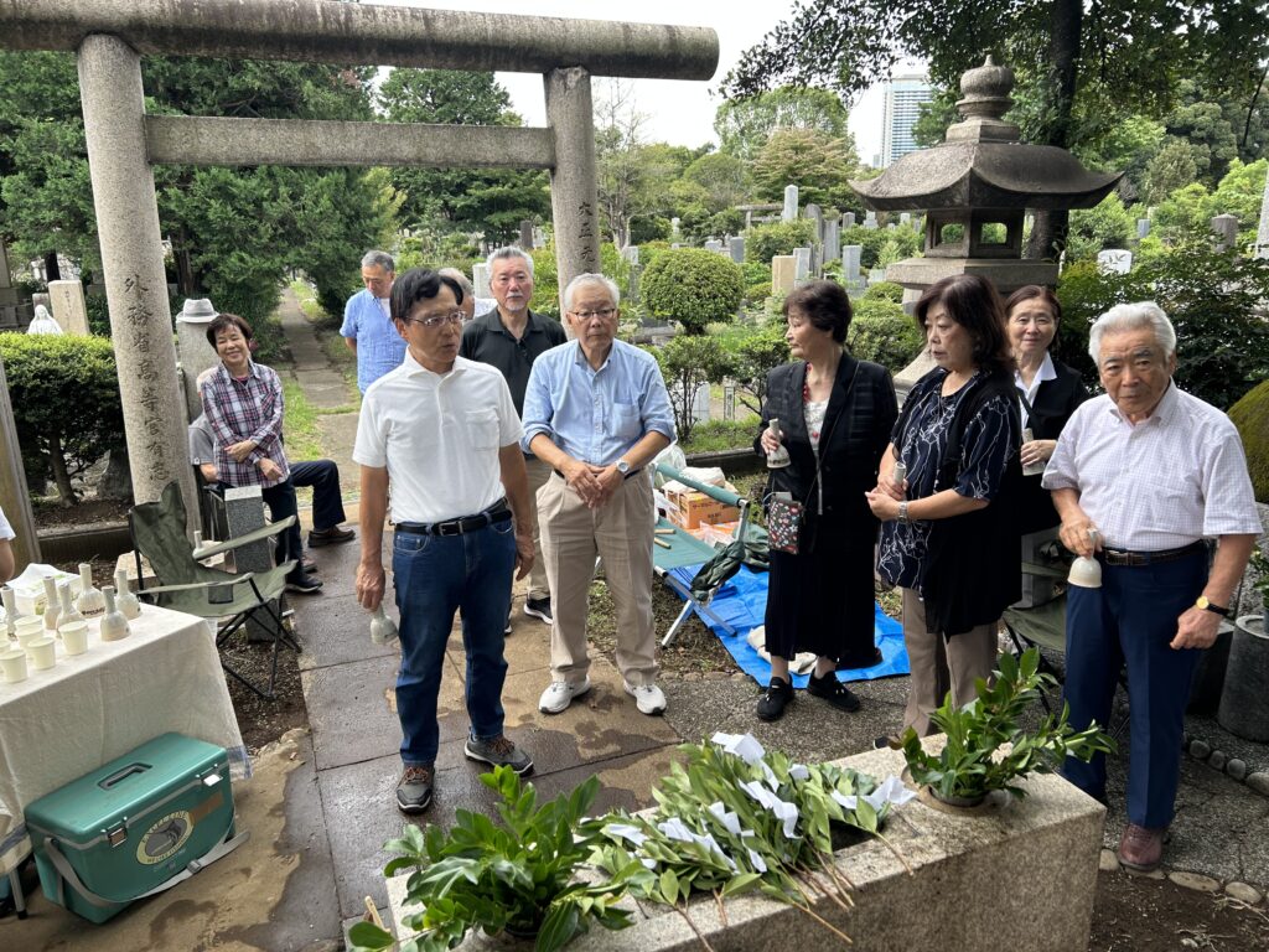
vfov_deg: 53.1
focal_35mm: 26
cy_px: 476
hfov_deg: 67.3
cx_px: 634
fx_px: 953
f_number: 1.5
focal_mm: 5.7
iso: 40
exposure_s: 1/121
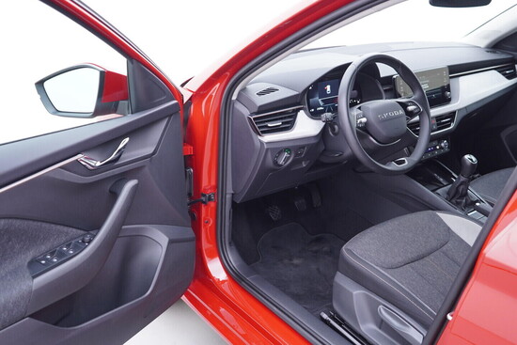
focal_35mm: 36
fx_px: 517
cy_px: 172
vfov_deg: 36.9
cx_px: 258
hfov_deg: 53.1
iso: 320
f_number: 2.8
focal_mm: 24
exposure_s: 1/40
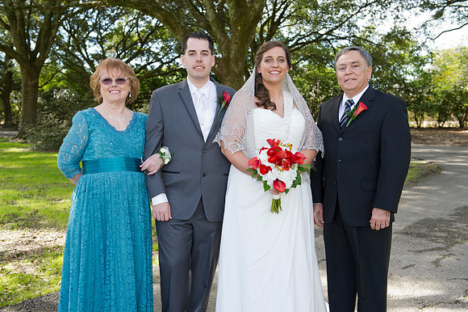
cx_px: 234
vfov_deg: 29.8
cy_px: 156
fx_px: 585
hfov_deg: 43.6
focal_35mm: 45
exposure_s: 1/100
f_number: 5.6
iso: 320
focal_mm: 45
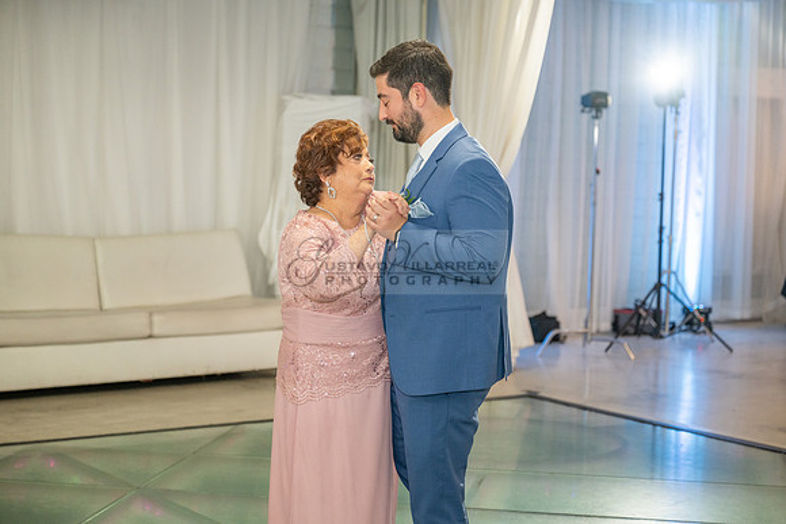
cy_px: 262
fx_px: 1529
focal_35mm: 70
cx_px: 393
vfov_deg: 19.5
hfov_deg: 28.8
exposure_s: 1/160
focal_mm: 70
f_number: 2.8
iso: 1000
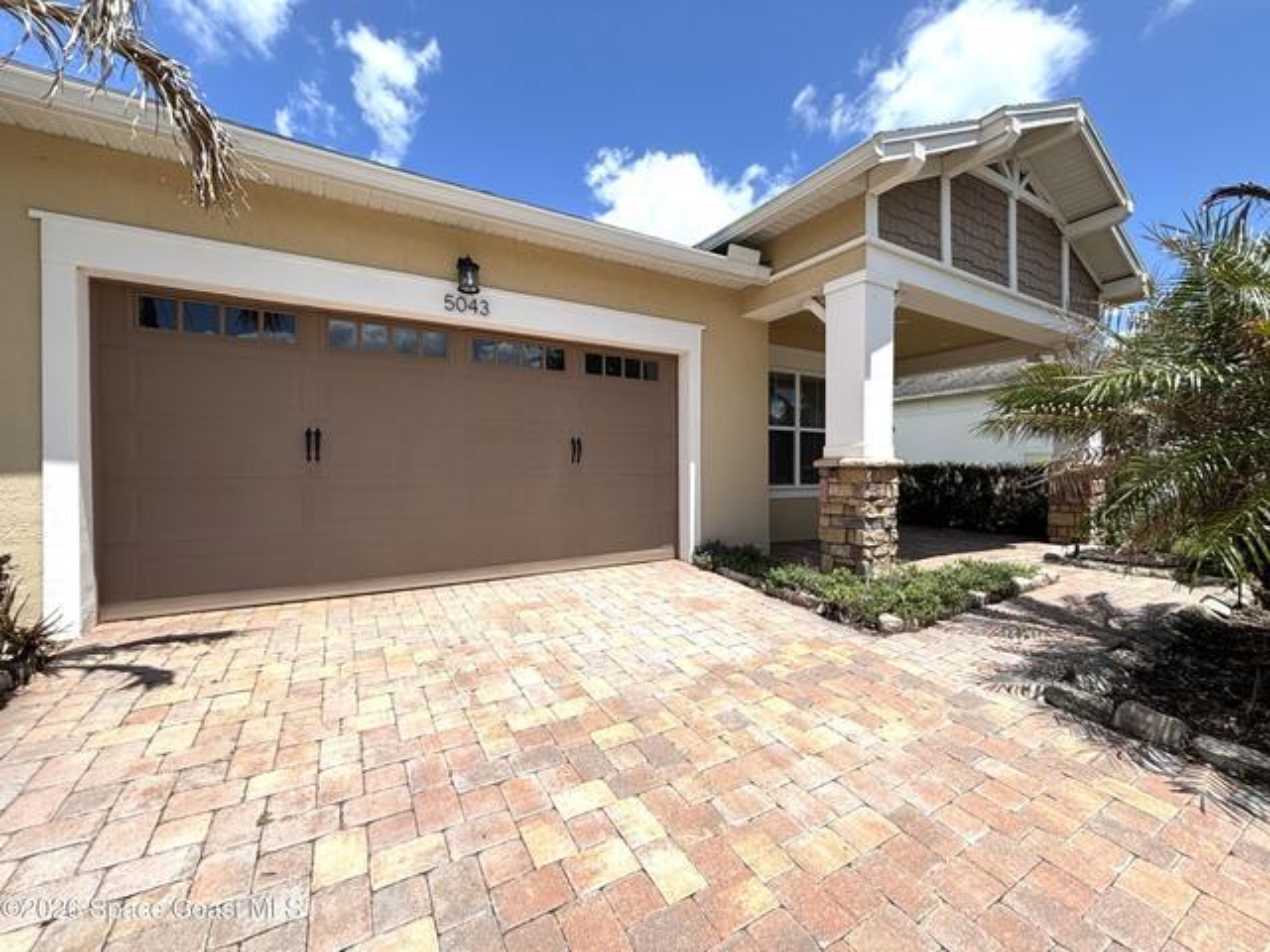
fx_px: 514
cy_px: 476
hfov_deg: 102.1
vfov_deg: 85.7
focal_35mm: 14
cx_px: 635
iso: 25
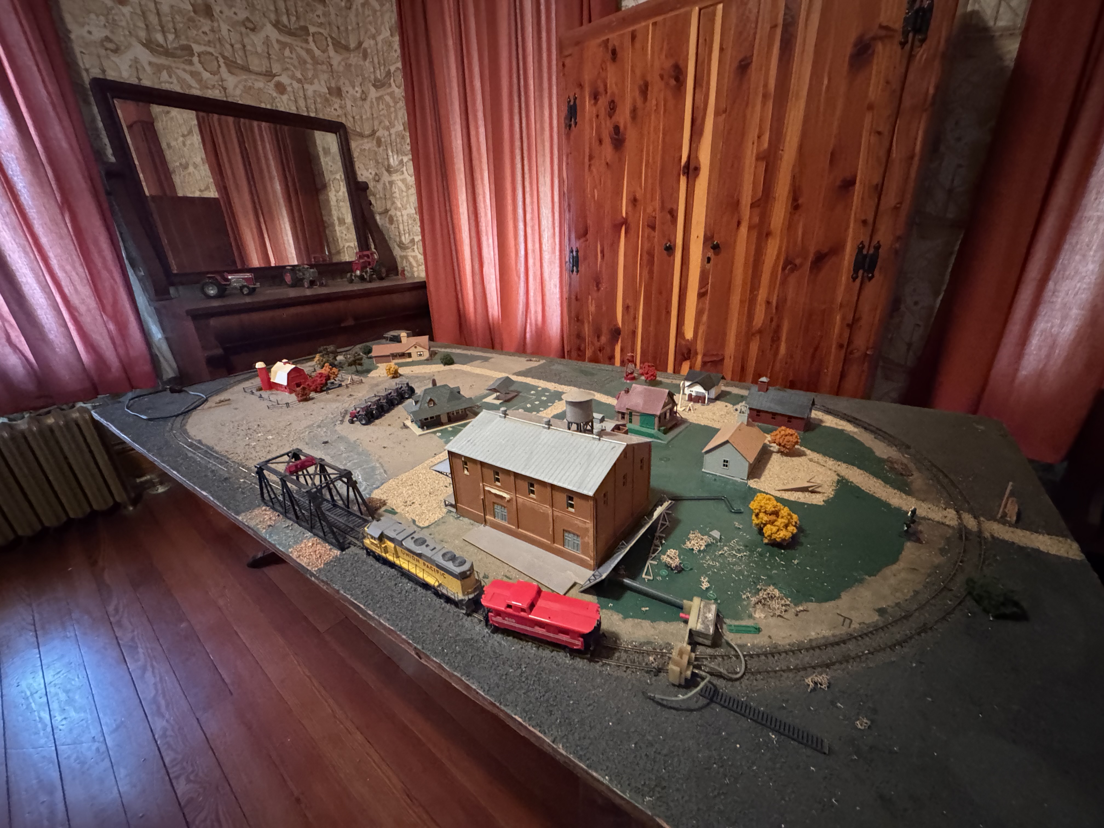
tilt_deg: -21.5
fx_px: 446
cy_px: 414
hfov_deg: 102.1
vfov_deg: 85.7
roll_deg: +2.6
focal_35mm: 14
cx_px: 552
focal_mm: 2.22
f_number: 2.2
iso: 1250
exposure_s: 1/30
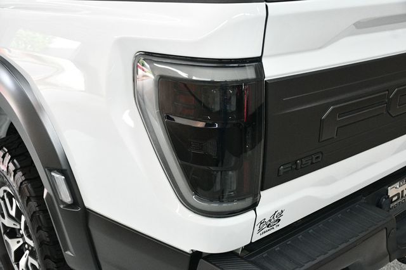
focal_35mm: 40
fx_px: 451
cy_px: 135
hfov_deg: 48.5
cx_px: 203
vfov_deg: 33.4
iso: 2800
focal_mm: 27
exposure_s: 1/125
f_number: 4
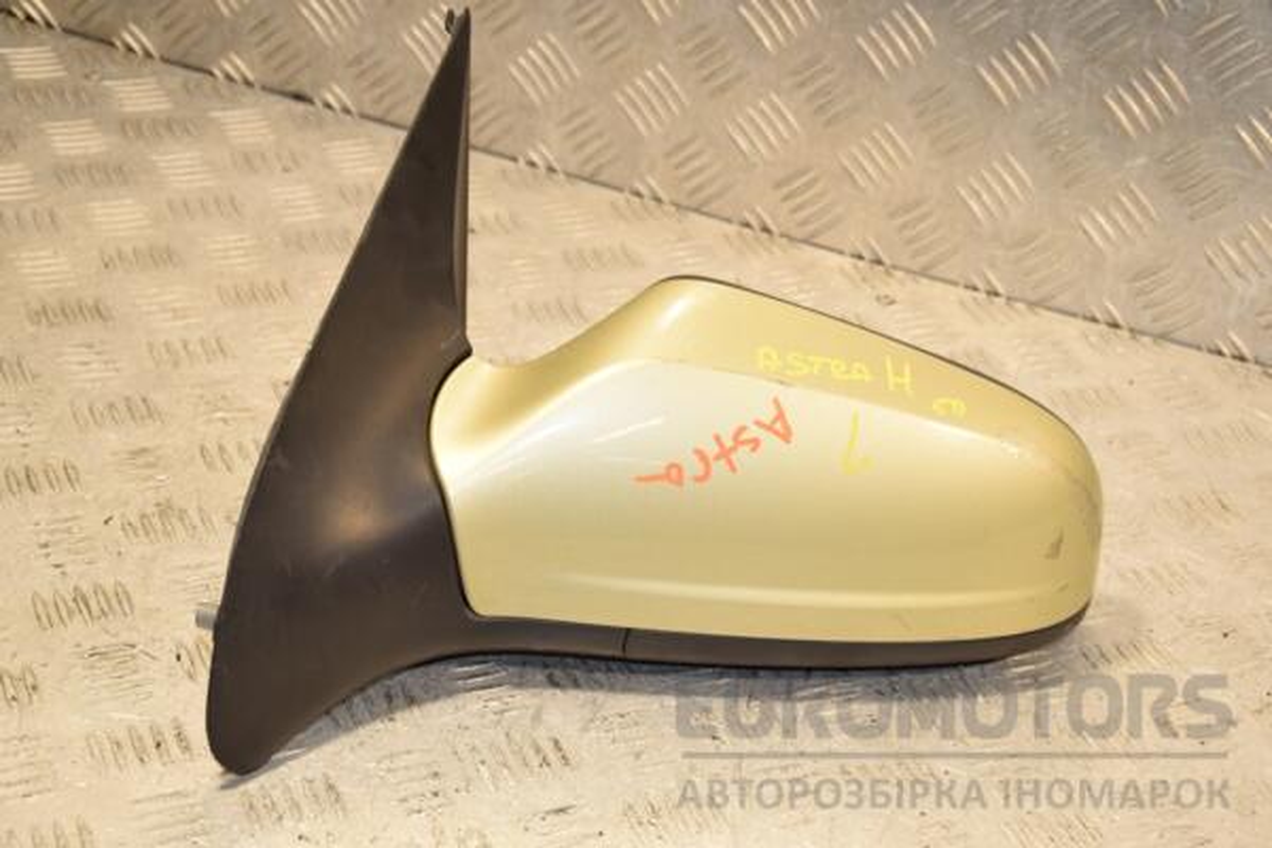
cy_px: 424
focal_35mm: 75
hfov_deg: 27.0
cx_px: 636
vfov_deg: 18.2
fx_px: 2650
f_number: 7.1
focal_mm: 50
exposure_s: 1/200
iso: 800
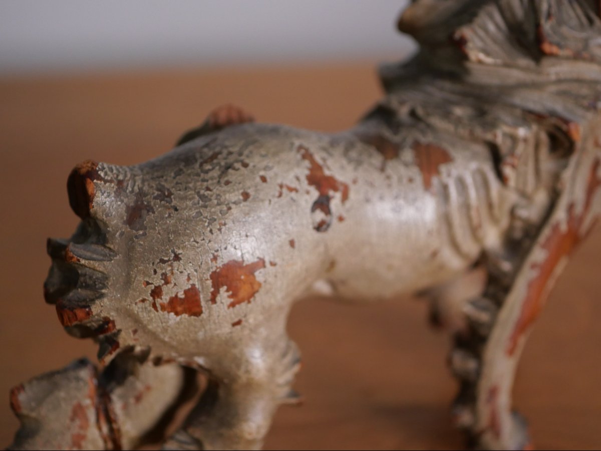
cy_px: 226
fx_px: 1042
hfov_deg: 32.2
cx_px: 300
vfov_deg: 24.4
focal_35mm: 60
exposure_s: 1/60
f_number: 2.8
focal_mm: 30
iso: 1250
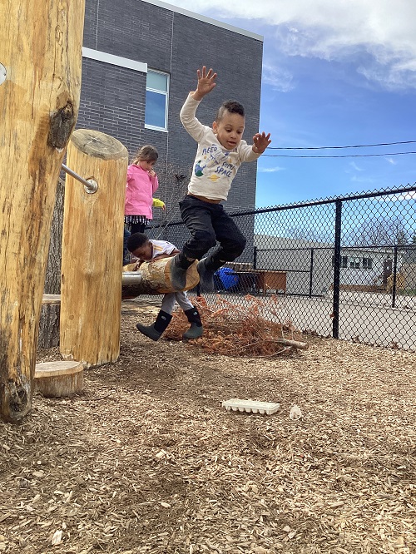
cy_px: 277
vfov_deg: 58.3
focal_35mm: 31
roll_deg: -2.2
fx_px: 496
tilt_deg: +0.0
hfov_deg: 45.5
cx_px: 208
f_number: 2.4
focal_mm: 3.3
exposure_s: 1/708
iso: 25
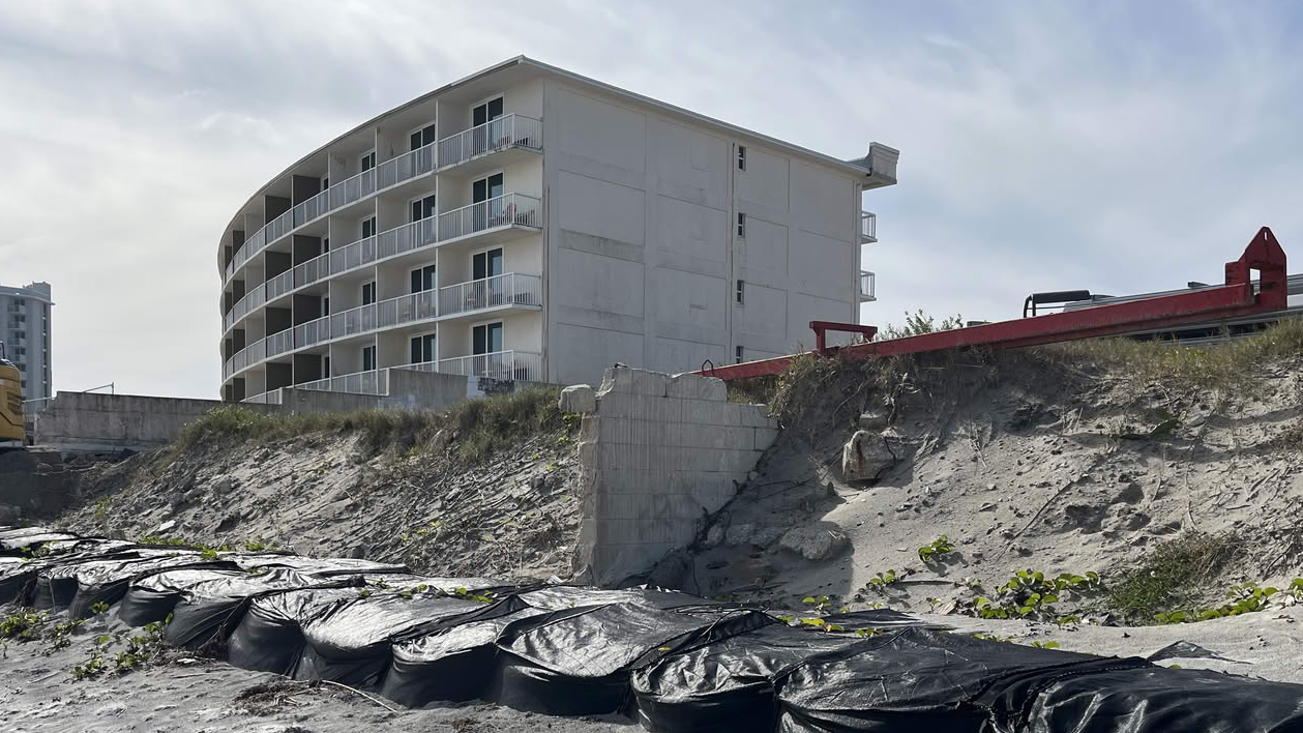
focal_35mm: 36
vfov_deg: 32.3
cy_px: 536
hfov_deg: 55.2
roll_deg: -0.6
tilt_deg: -2.5
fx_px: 1244
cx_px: 575
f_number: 1.6
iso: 50
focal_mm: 5.1
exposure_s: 1/6173
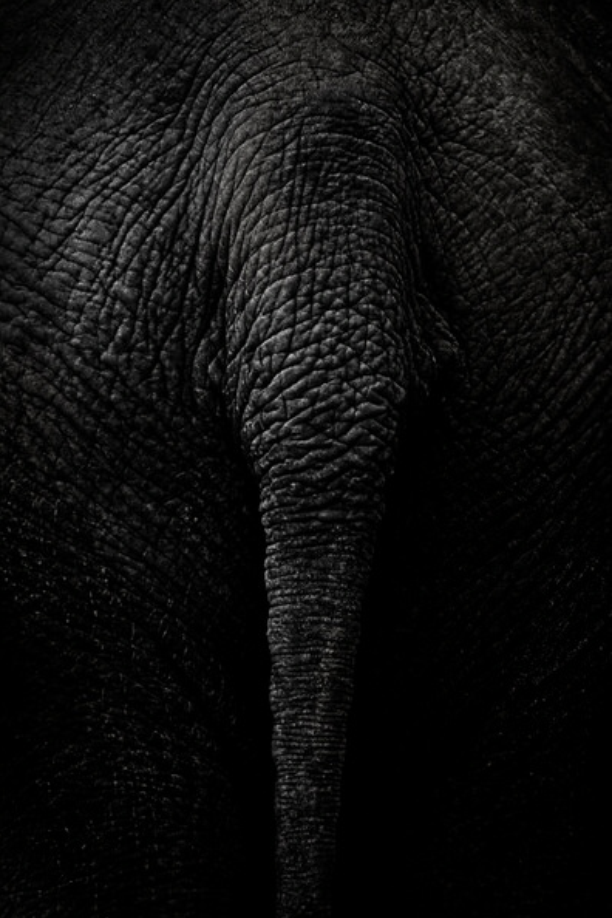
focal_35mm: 454
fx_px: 11576
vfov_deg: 4.5
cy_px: 461
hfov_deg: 3.0
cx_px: 306
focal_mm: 300
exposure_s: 1/200
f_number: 5.6
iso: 400
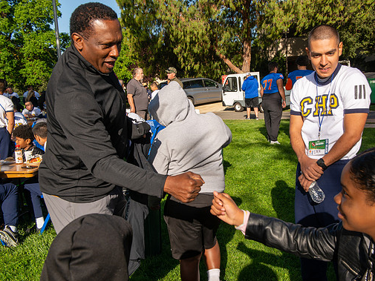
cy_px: 143
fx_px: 455
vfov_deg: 34.4
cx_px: 213
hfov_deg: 44.7
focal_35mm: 42
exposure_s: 1/200
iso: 100
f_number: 8
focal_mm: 38
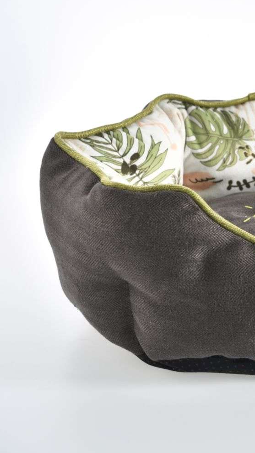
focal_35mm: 111
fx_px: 1335
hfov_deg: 10.7
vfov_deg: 19.3
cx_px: 296
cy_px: 226
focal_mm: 70
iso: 320
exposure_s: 1/125
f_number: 9
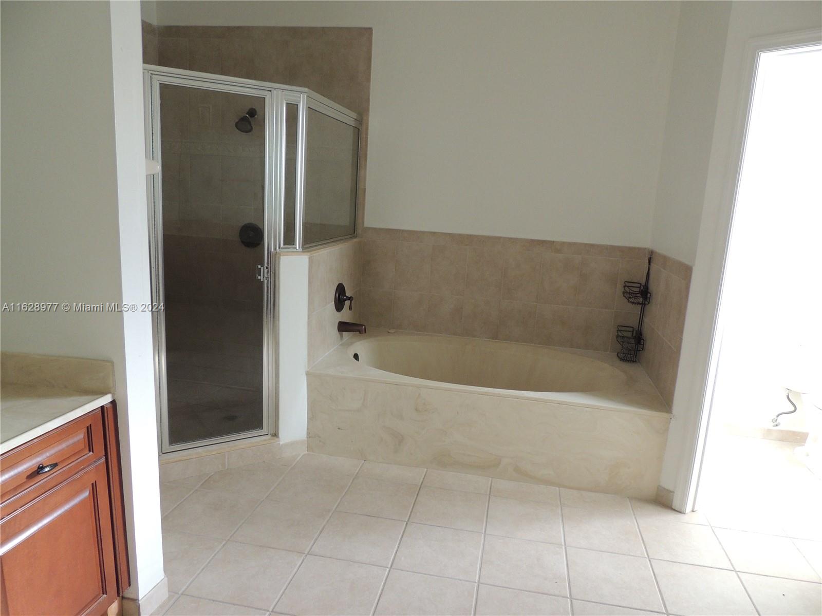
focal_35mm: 24
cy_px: 308
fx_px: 570
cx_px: 411
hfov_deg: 71.6
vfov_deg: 56.8
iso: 320
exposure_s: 1/30
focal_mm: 4.3
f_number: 3
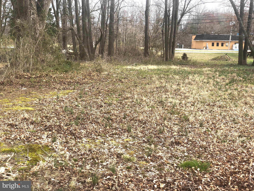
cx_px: 127
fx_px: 382
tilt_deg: -6.6
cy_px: 96
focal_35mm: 52
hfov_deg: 36.8
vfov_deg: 28.0
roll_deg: -0.1
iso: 16
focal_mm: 6
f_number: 2.4
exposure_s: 1/331
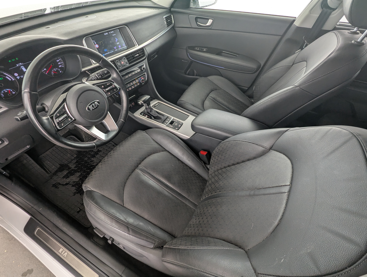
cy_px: 138
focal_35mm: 16
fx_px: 170
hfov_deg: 94.4
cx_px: 184
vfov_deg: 78.2
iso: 89
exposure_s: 1/23.8
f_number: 2.2
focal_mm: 2.35
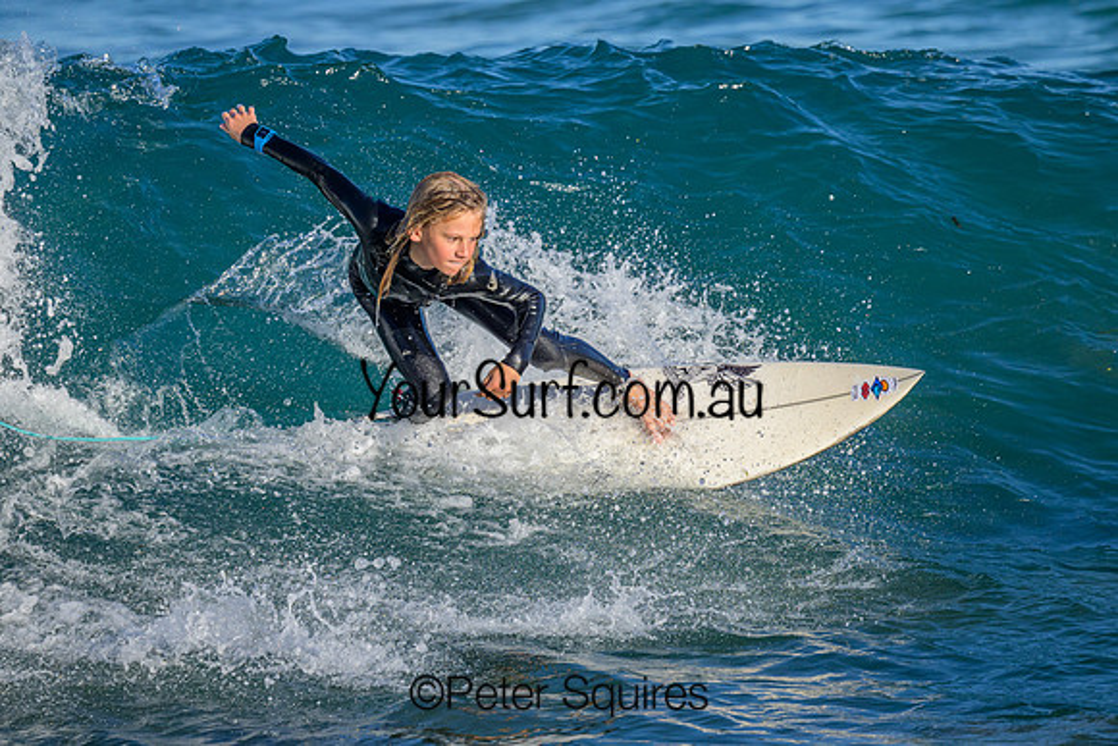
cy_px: 350
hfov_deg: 2.1
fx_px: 30804
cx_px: 425
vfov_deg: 1.4
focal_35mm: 992
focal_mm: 800
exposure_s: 1/2000
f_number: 8
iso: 640
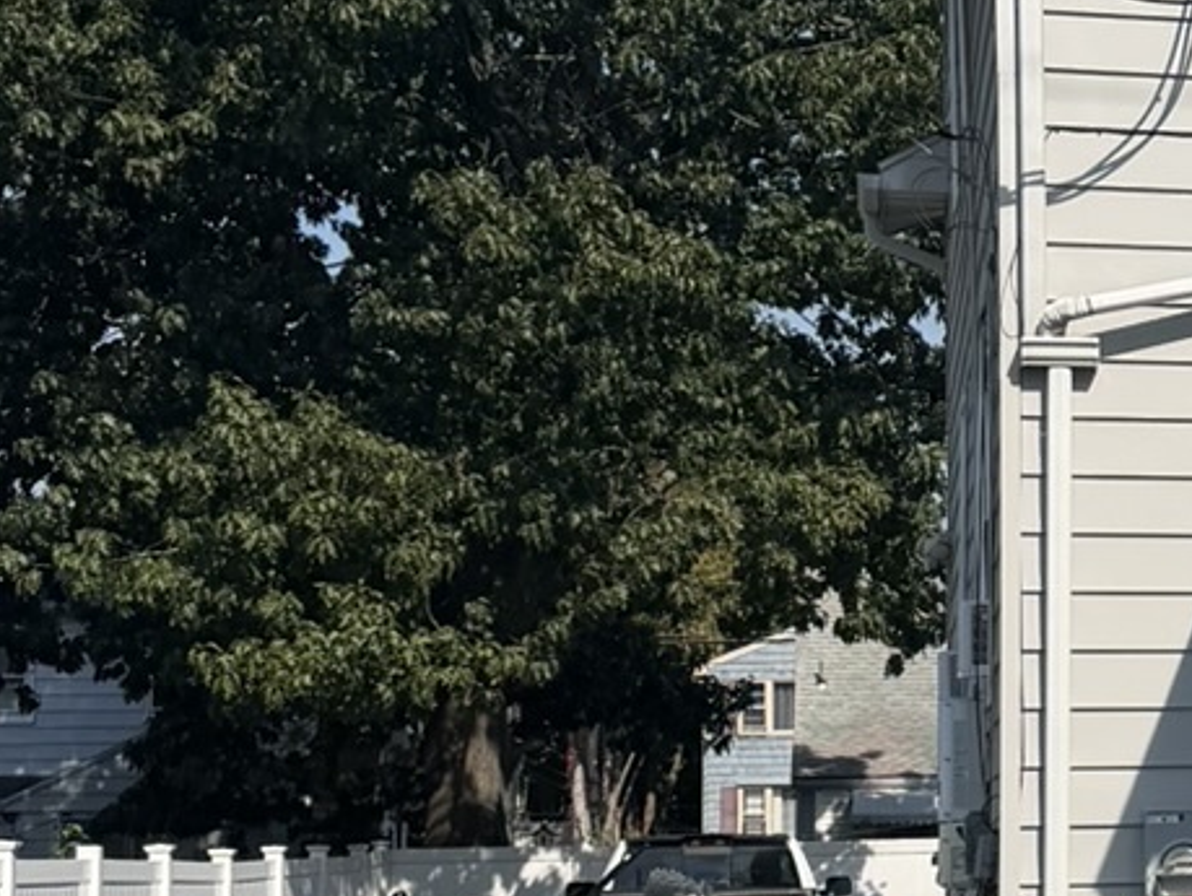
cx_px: 1867
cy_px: 603
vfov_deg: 13.8
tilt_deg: +3.1
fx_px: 3687
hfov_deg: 16.5
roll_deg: +0.8
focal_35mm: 107
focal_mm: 6.76
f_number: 1.78
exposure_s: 1/6173
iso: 80
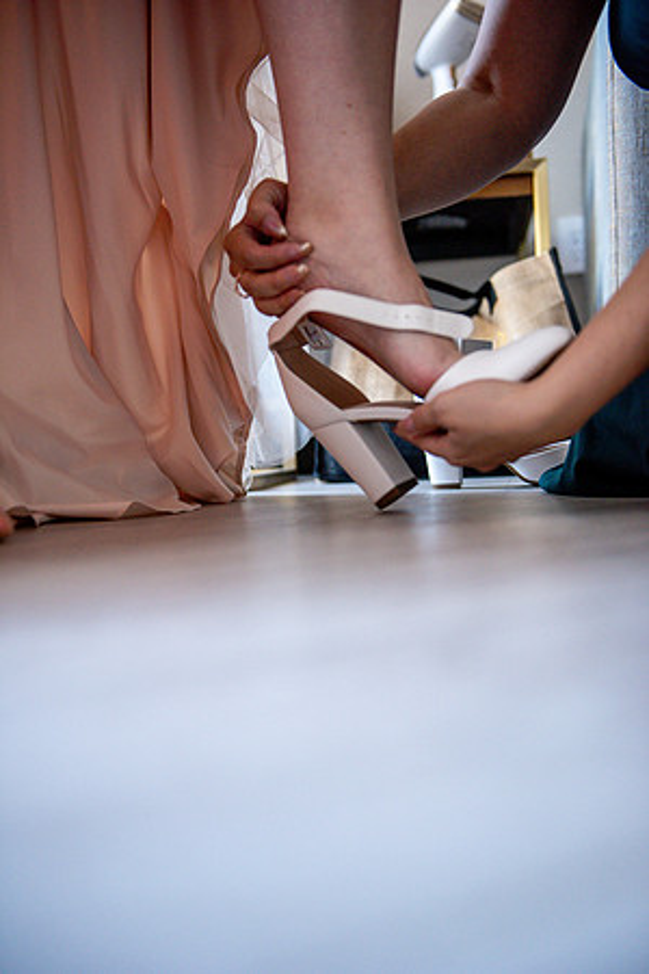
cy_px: 487
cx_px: 324
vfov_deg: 50.7
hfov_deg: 35.1
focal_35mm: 38
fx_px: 1028
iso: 1600
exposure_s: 1/125
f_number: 2.8
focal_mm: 38
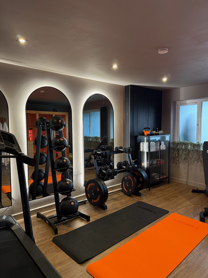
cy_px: 139
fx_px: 192
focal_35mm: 24
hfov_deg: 56.8
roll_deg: -0.2
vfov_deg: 71.6
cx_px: 104
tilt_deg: -3.6
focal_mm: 6.76
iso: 250
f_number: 1.78
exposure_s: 1/59
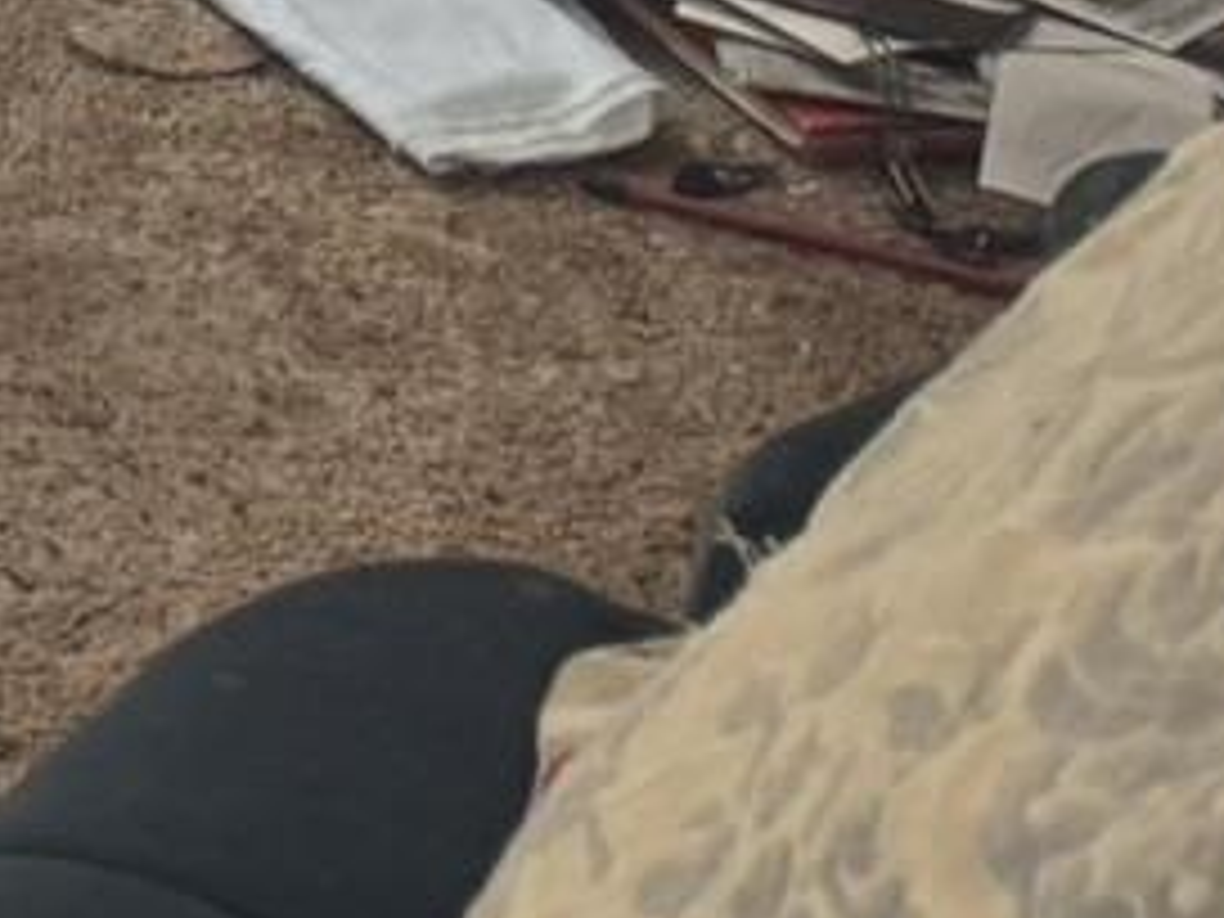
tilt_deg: -8.6
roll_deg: +1.1
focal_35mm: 181
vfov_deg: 6.9
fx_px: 6400
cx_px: -2812
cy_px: -2308
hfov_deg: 8.5
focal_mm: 6.76
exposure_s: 1/70
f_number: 1.78
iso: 200
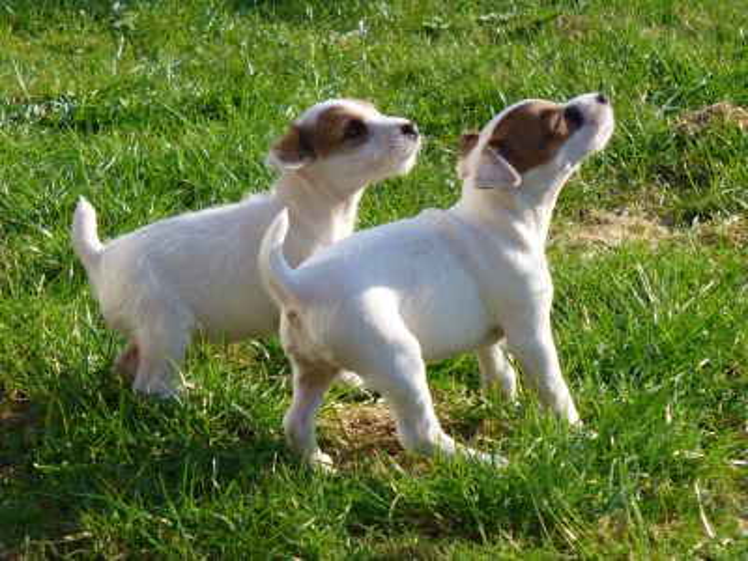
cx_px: 374
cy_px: 280
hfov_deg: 13.4
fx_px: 3176
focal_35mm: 147
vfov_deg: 10.1
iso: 64
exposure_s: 1/320
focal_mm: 24.3
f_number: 3.9
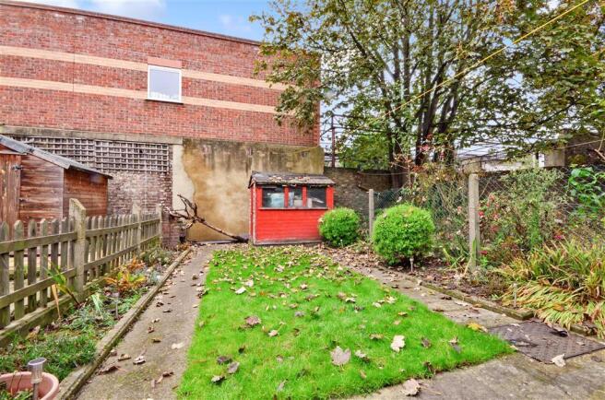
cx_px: 302
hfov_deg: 100.5
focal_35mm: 15
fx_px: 251
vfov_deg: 77.0
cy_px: 200
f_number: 22
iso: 400
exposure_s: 1/8
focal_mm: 10
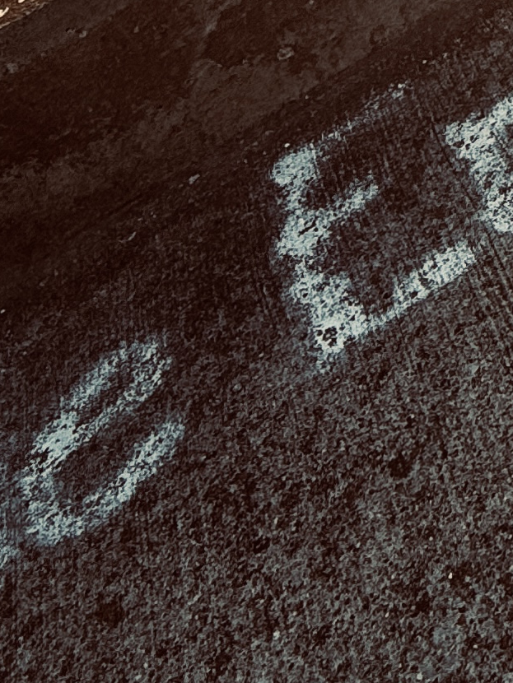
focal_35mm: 68
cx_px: 682
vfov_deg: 22.8
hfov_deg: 19.8
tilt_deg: -23.9
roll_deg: +20.4
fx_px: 1343
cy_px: -364
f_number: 2.2
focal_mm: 2.22
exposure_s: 1/545
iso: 64
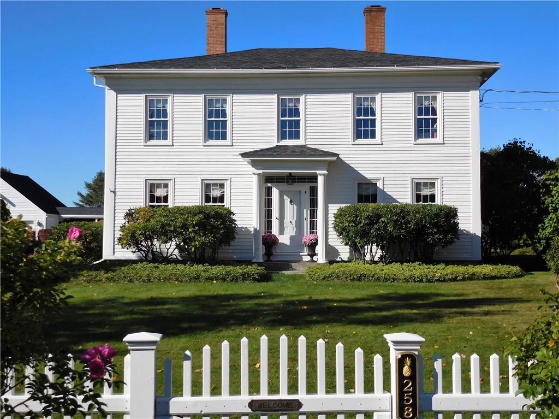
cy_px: 210
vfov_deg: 32.2
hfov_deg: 42.1
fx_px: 726
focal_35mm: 45
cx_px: 280
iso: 125
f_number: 8
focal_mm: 8
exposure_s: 1/500
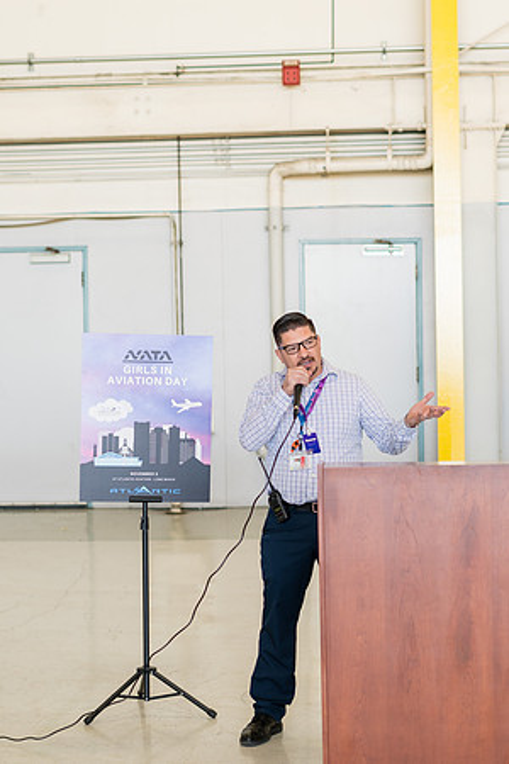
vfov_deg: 27.0
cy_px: 382
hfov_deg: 18.2
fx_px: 1591
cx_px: 254
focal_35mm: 75
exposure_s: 1/200
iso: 250
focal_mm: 50
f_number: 2.2
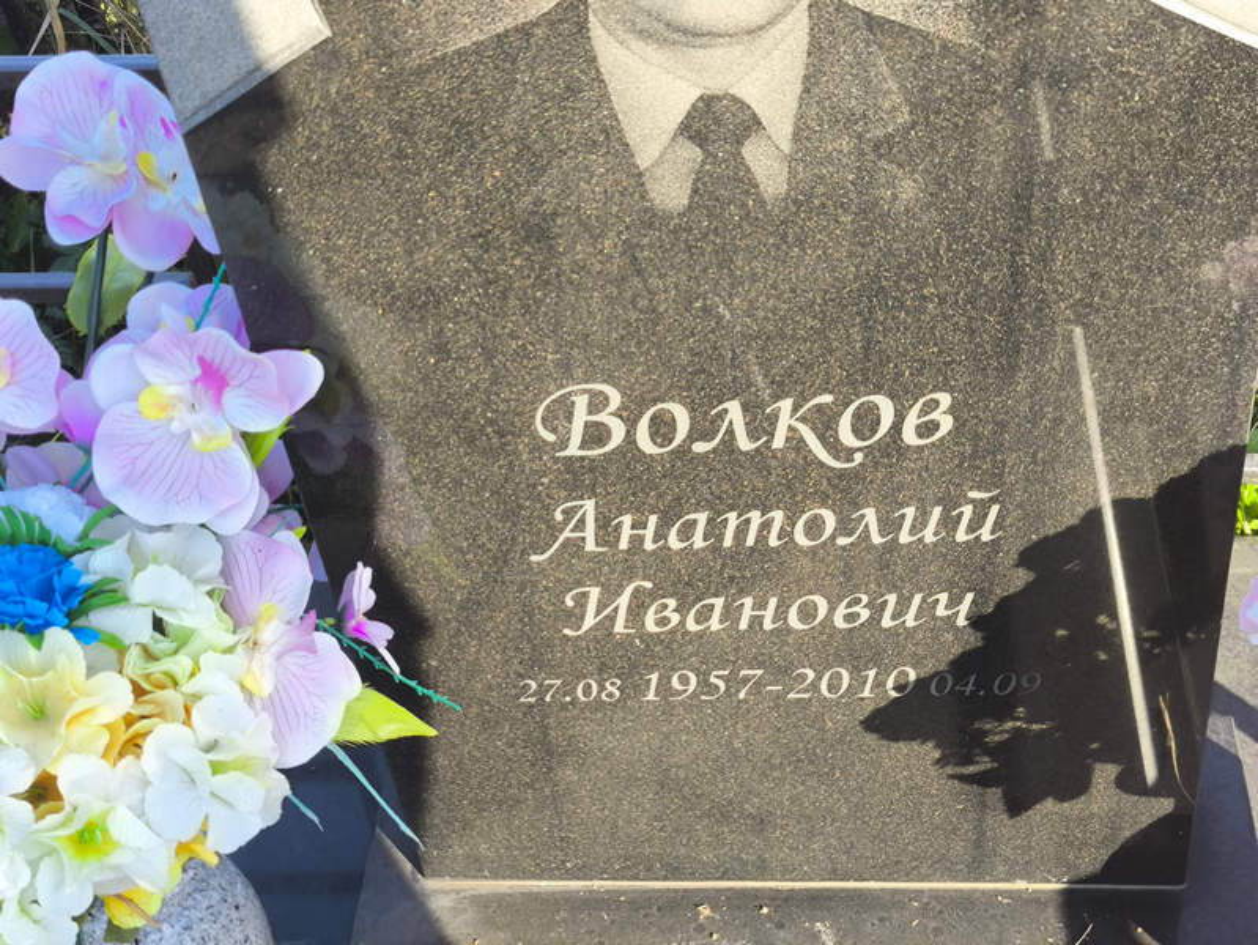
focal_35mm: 50
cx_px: 629
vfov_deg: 29.1
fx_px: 1818
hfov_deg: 38.2
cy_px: 472
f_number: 1.7
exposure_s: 1/270
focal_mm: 4.71
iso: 50
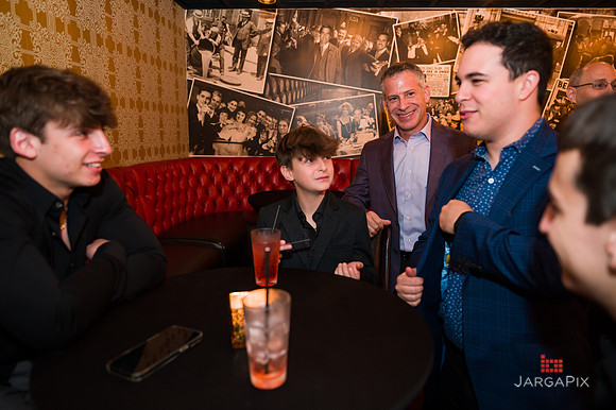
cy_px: 205
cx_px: 308
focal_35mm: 25
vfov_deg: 52.0
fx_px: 421
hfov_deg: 72.4
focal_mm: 24
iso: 1250
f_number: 3.2
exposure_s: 1/200
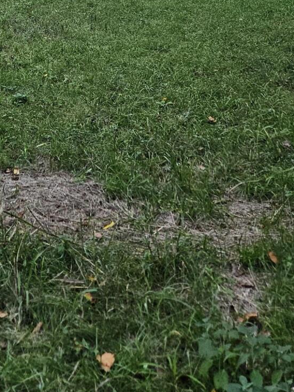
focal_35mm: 63
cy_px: -114
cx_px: 67
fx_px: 713
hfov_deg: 23.0
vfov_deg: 26.3
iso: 125
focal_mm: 5.4
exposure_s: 1/120
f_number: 1.8
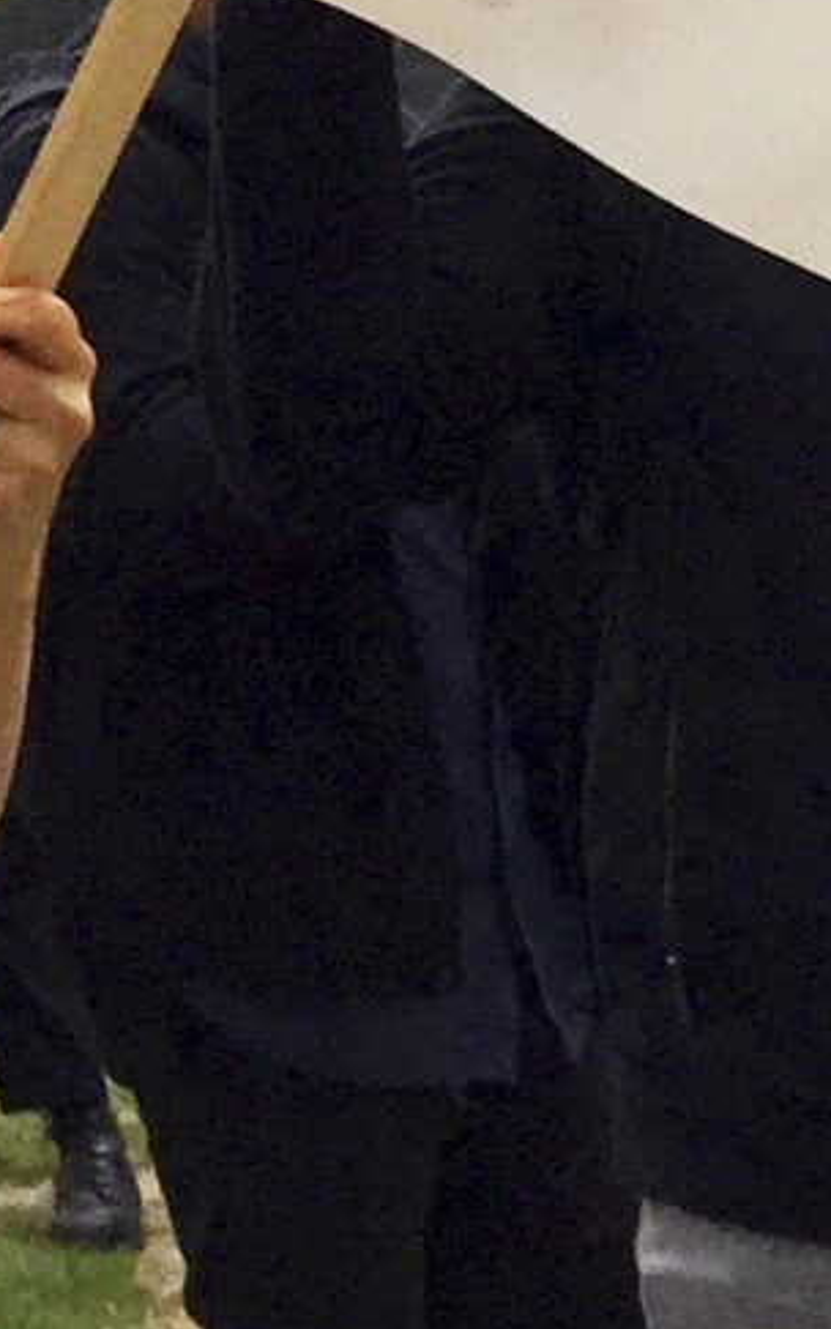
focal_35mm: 162
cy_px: -1004
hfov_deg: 7.3
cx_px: -1523
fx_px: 5867
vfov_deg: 12.0
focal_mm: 4.15
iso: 32
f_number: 2.2
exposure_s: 1/599
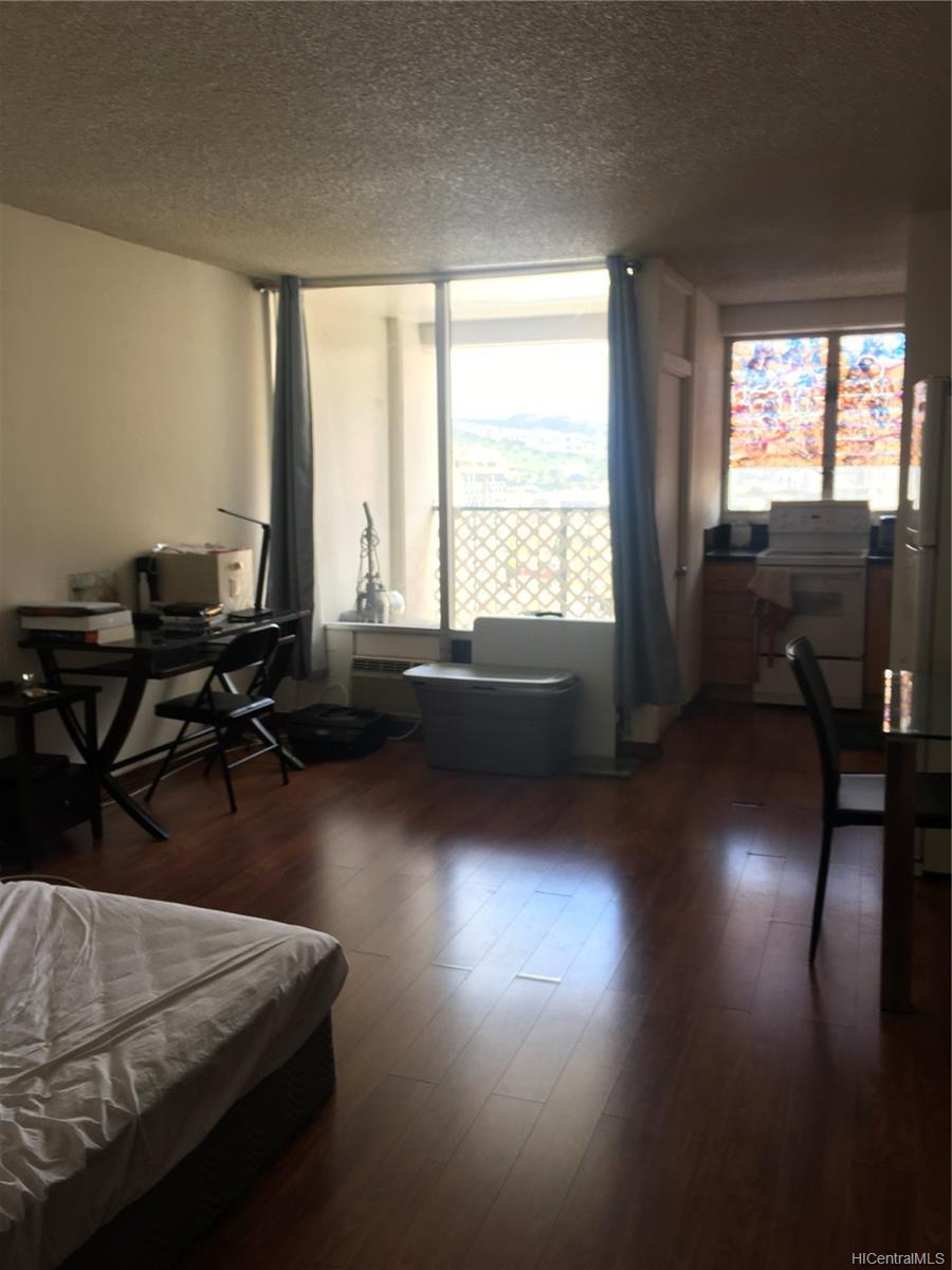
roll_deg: +1.1
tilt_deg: -6.8
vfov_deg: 61.7
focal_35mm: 29
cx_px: 476
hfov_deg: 48.2
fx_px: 1063
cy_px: 635
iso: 25
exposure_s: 1/60
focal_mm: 4.15
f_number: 2.2
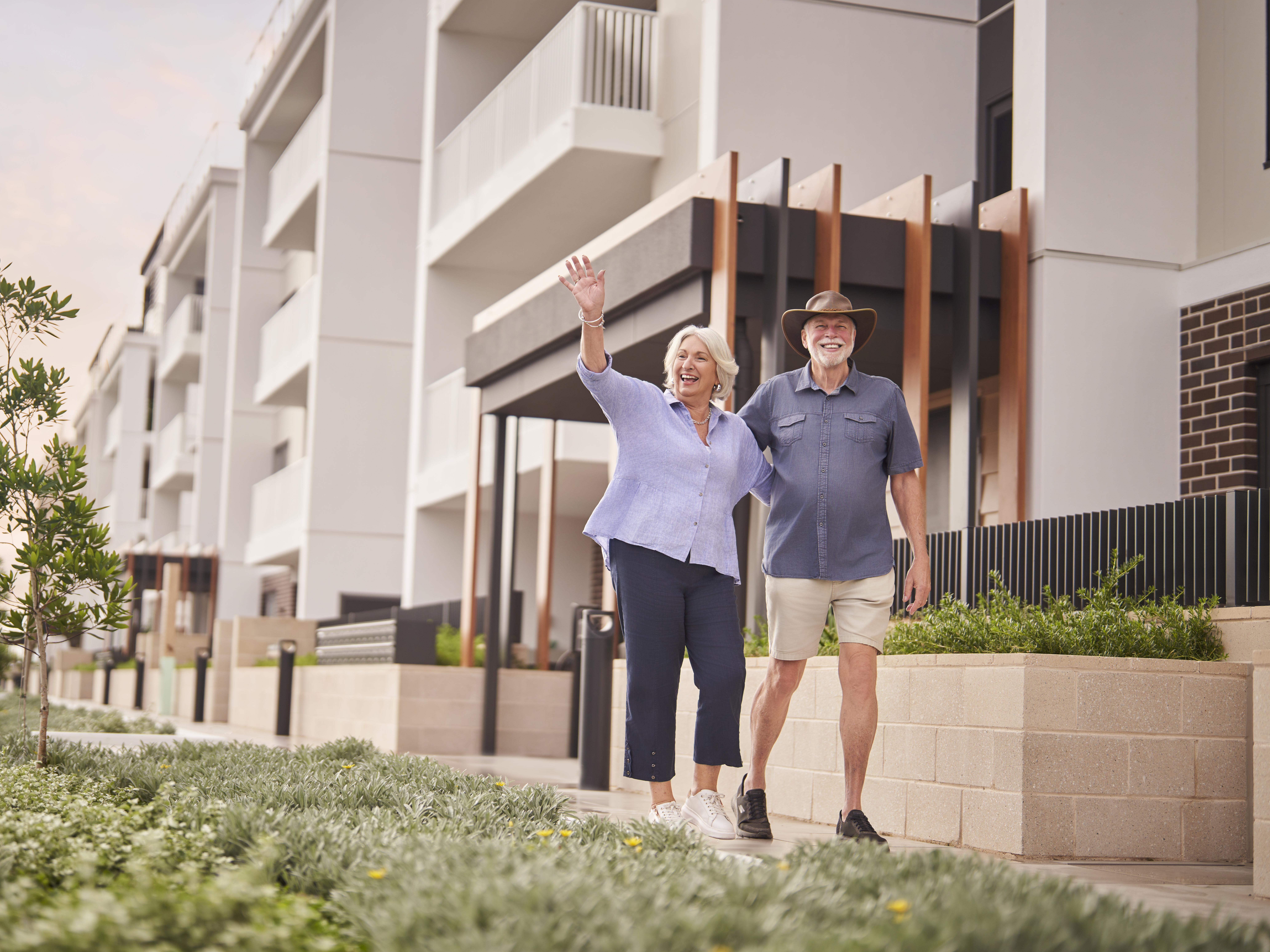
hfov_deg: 34.9
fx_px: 2018
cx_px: 573
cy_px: 482
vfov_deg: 26.6
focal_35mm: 55
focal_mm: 50
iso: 100
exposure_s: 1/4000
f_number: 1.2
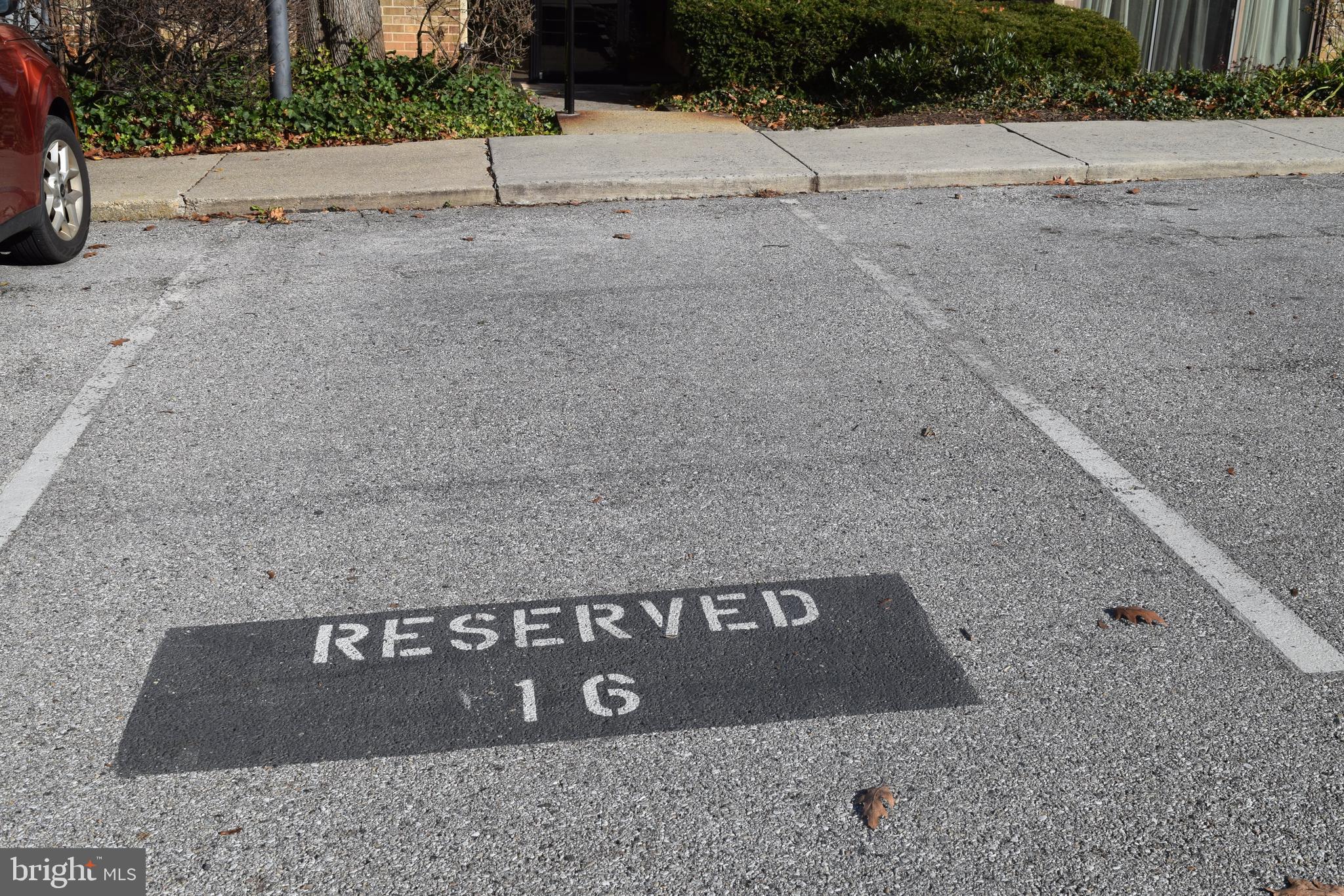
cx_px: 672
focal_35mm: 39
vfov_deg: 34.2
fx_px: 1456
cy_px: 448
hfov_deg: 49.6
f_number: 10
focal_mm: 26
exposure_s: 1/400
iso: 200
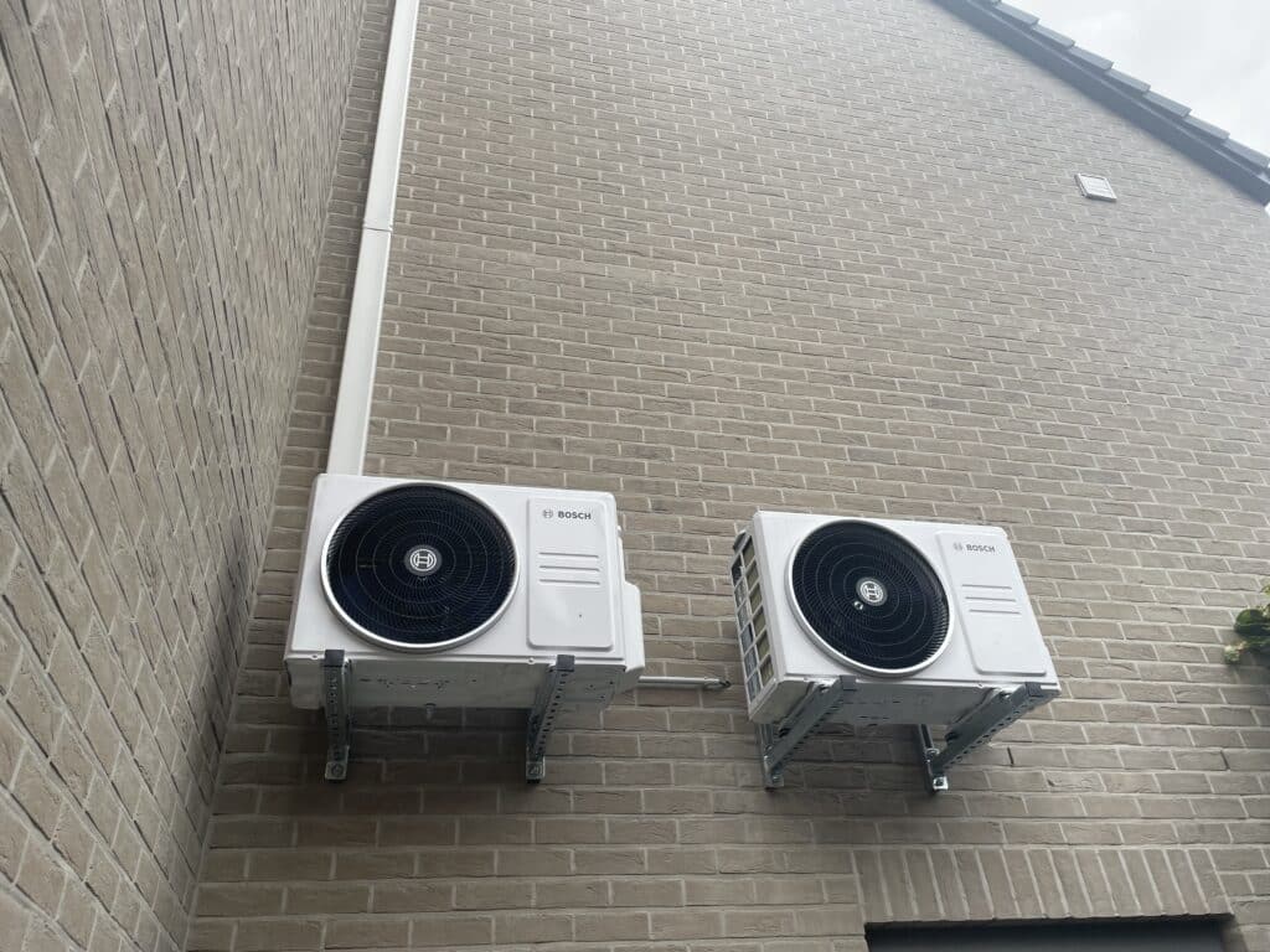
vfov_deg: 53.1
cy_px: 476
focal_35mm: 26
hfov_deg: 67.3
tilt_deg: +36.3
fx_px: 954
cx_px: 635
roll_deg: +5.0
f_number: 1.6
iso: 32
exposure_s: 1/267
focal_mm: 4.2
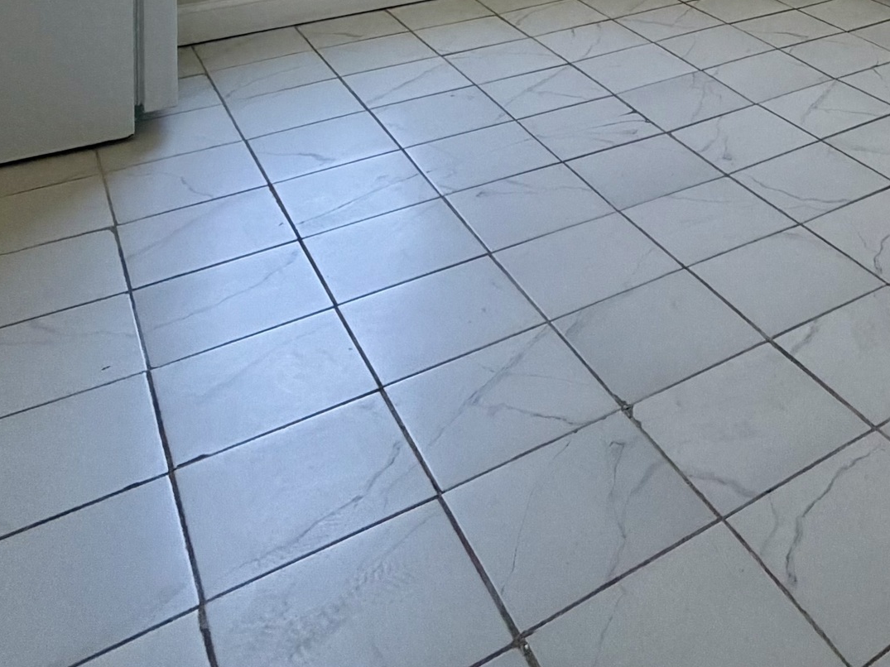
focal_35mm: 40
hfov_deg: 41.7
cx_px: 855
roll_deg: -0.3
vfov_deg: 27.4
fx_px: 1028
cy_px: -280
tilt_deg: -1.5
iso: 320
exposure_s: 1/120
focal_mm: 2.22
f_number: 2.2
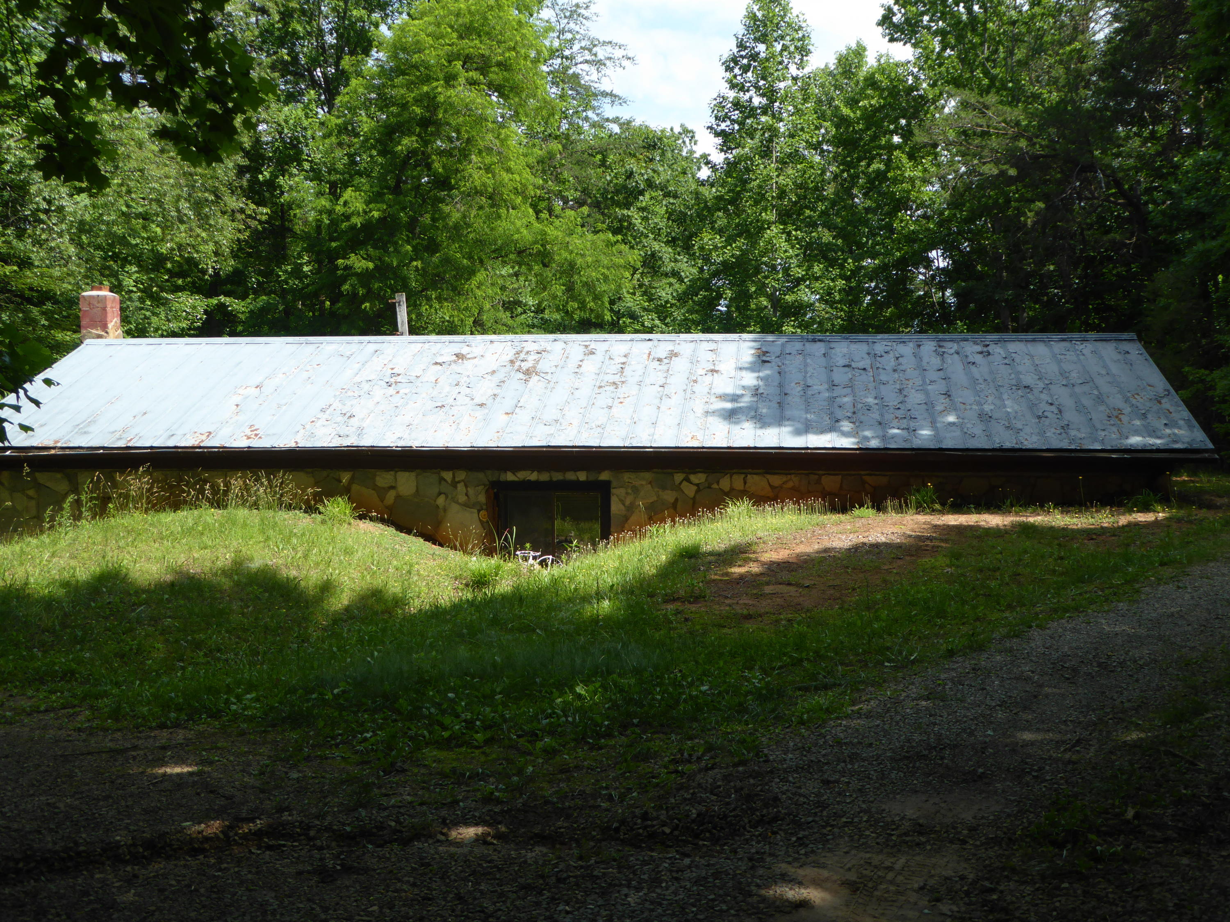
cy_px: 461
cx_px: 615
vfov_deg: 36.0
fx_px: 1421
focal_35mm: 40
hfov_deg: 46.8
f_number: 3.8
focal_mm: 7.2
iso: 100
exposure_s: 1/400
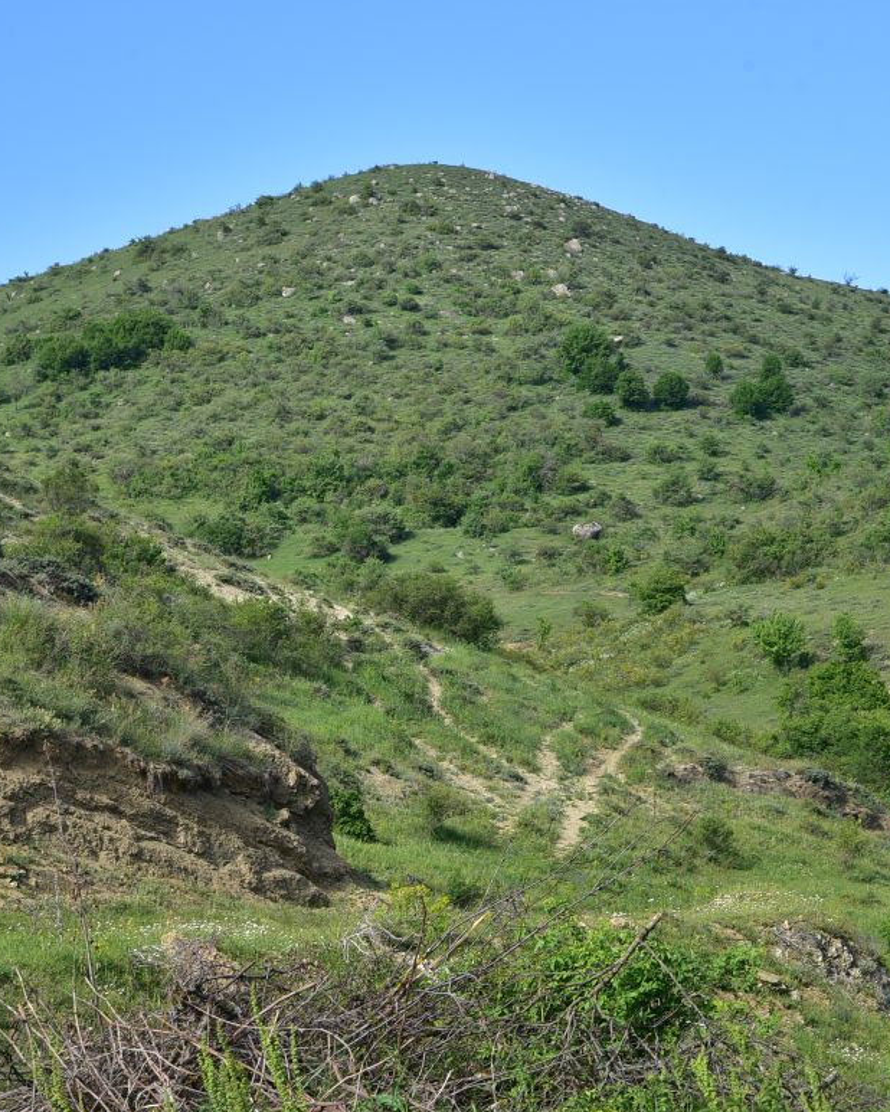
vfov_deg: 24.1
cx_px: 596
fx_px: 2600
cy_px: 570
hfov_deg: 19.4
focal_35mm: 79
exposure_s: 1/125
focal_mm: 50
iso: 160
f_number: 11
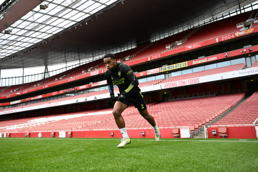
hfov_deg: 61.1
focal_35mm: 30
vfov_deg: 43.0
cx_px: 129
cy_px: 86
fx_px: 219
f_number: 5
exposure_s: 1/500
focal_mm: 30.5
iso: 640
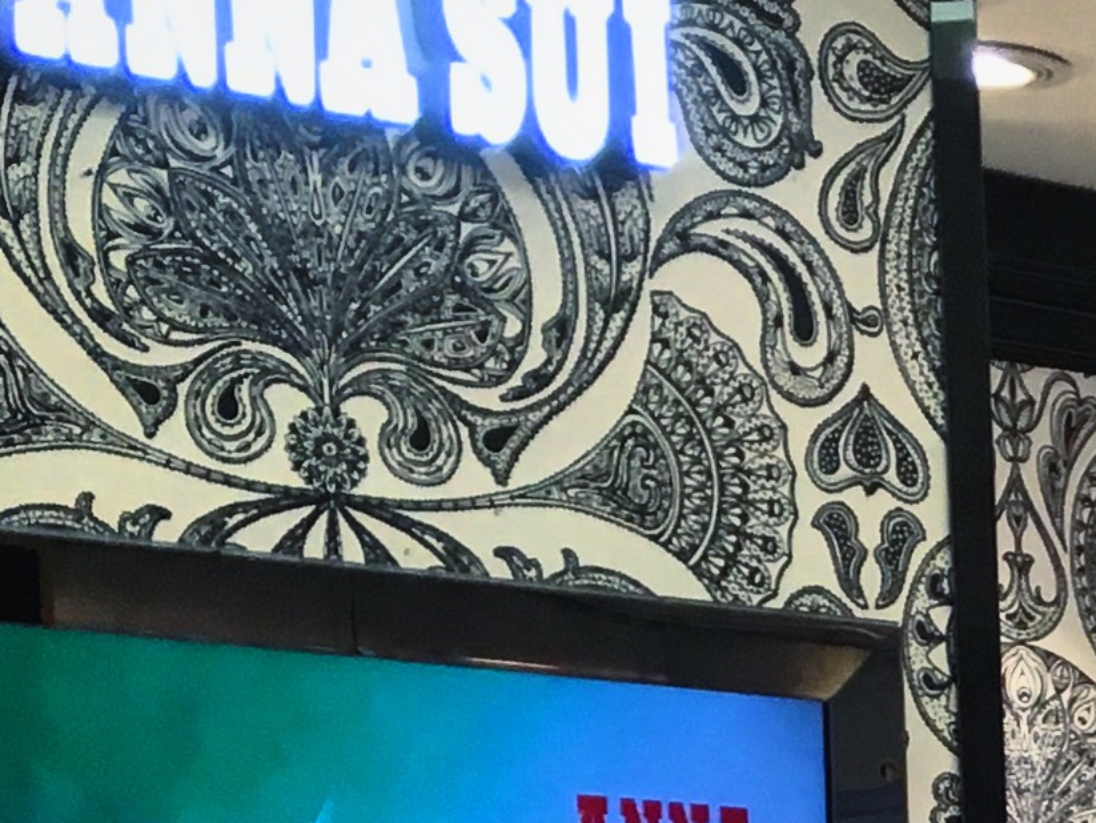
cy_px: 1755
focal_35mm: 142
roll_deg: -1.1
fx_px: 4498
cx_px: 2085
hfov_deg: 12.5
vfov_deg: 9.6
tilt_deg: -6.6
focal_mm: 4.15
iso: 25
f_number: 2.2
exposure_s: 1/33
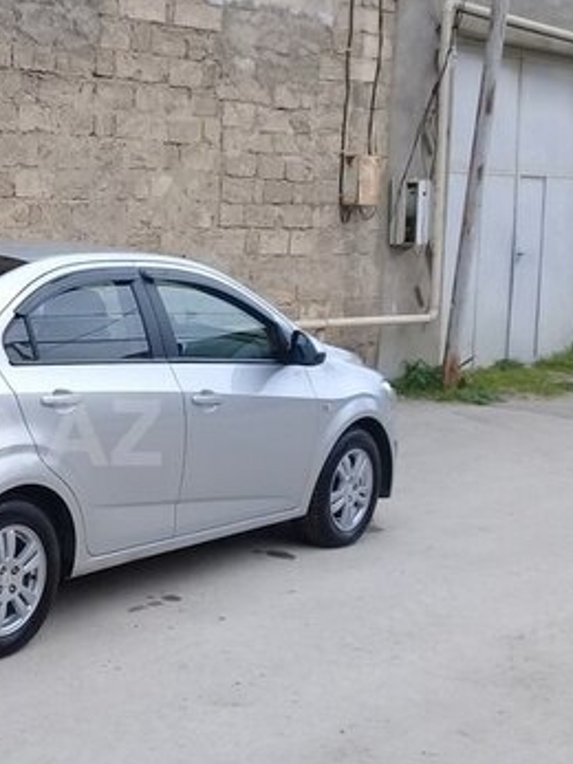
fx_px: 1303
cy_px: 433
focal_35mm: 59
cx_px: -64
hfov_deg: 23.2
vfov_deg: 32.7
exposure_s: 1/602
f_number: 2.2
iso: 50
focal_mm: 3.3
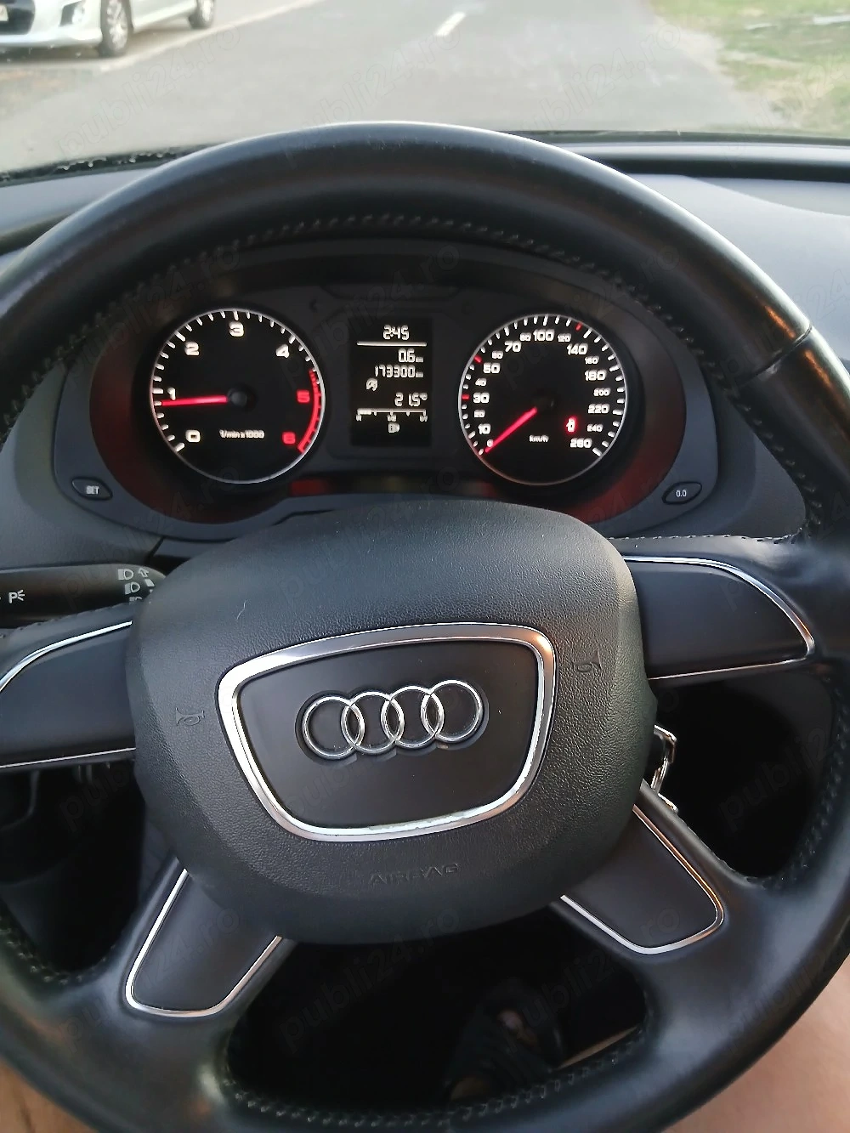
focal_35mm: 26
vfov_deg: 67.3
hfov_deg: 53.1
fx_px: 851
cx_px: 425
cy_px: 566
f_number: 1.8
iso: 400
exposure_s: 1/25.1
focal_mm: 3.98
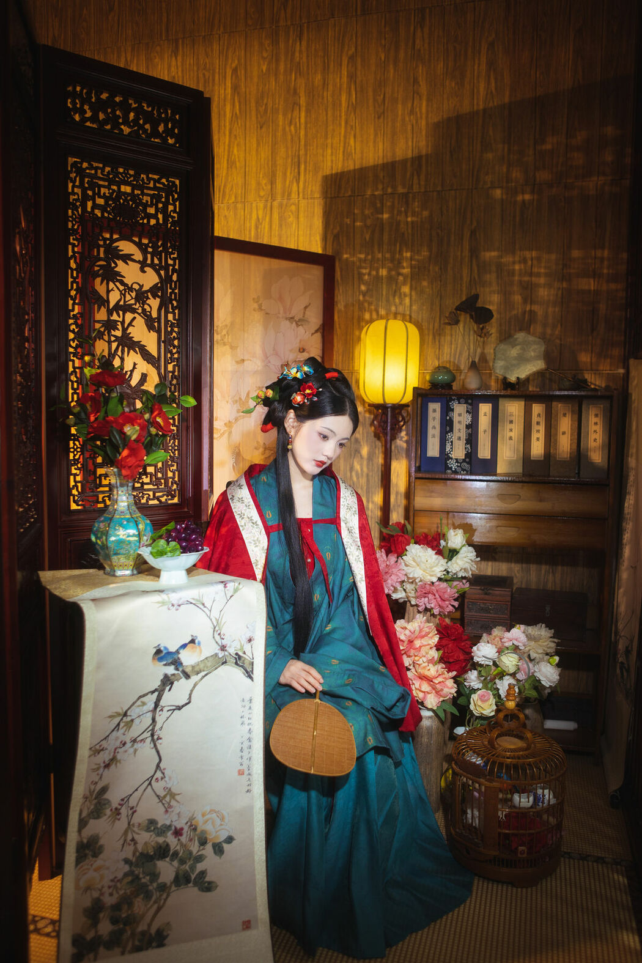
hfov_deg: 43.6
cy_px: 482
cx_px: 321
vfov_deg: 61.9
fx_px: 802
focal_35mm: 30
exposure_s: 1/200
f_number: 2.8
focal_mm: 30
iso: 500
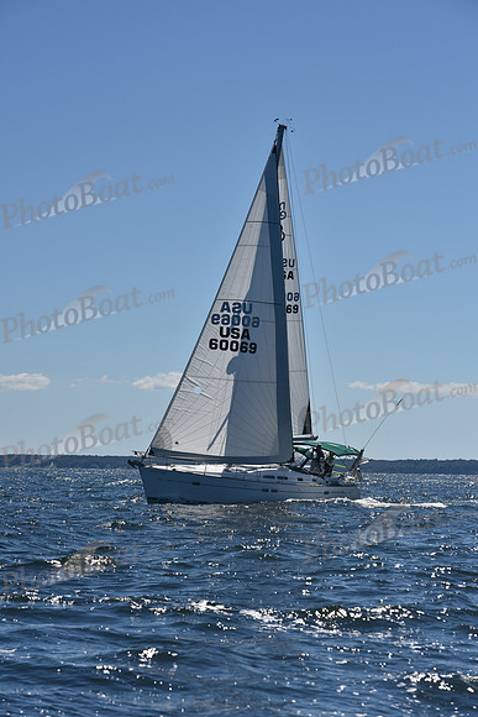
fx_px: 1951
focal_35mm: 98
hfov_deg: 14.0
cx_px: 239
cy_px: 358
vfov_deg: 20.8
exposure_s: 1/800
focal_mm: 98
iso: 200
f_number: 7.1
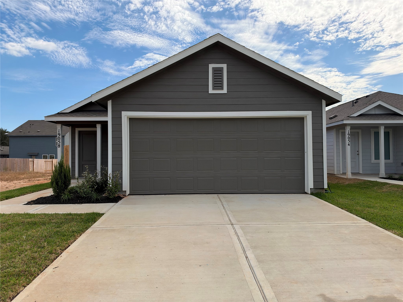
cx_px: 202
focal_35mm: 24
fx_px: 279
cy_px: 151
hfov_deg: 71.6
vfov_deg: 56.8
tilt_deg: +0.5
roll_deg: +0.5
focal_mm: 6.93
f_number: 1.8
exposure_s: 1/4878
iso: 80
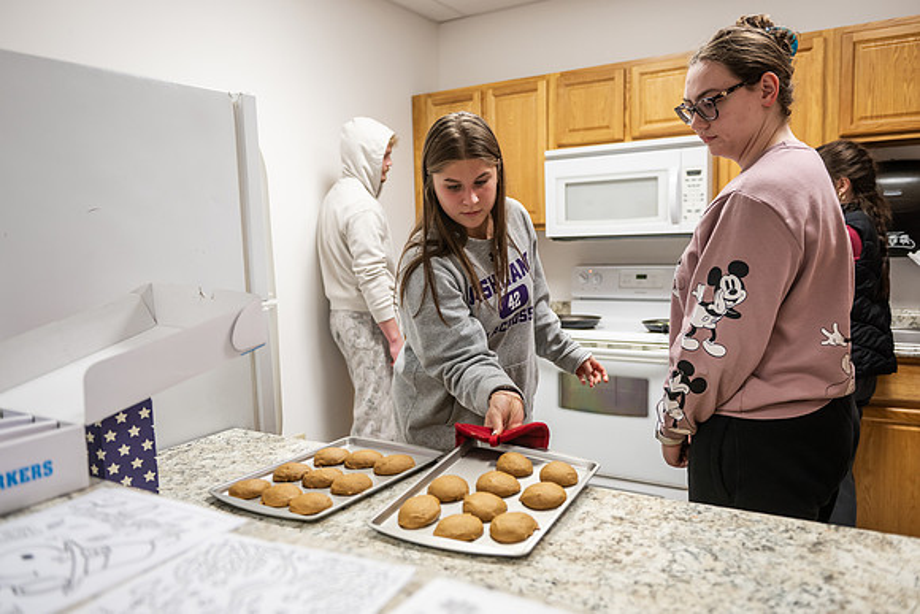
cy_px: 307
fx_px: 716
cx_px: 460
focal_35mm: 28
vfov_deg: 46.4
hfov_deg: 65.5
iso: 1000
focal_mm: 28
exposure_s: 1/160
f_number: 3.2
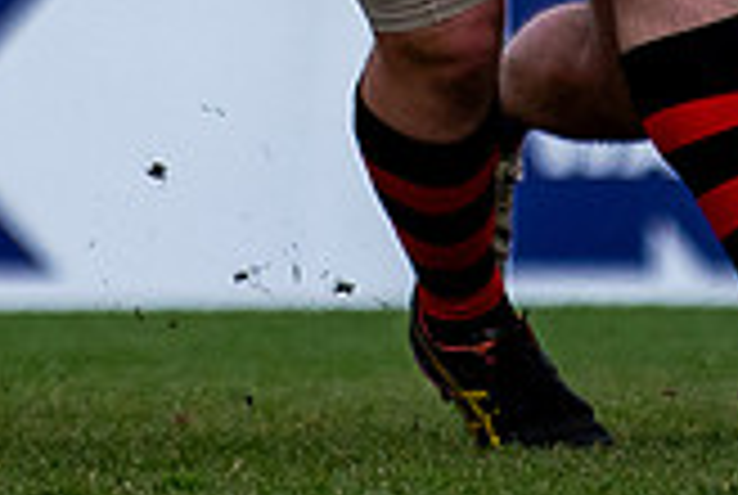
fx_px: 49699
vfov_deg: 0.6
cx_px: 490
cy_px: -510
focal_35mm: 2420
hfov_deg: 0.9
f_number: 2.8
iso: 180
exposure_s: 1/1600
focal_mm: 200
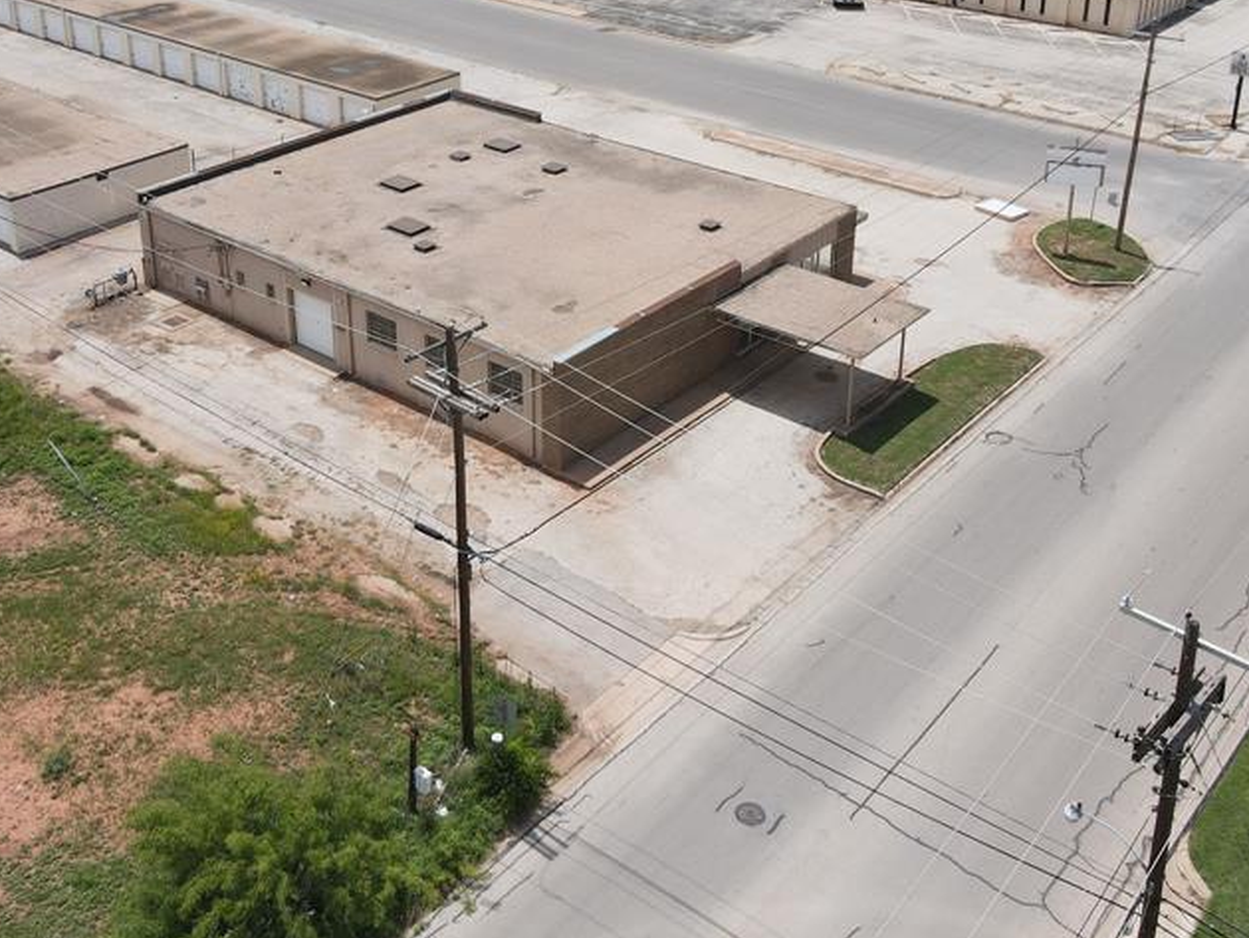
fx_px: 1408
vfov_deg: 35.7
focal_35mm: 39
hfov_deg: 47.8
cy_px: 194
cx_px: 571
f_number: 2.8
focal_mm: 4.5
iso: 100
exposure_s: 1/800
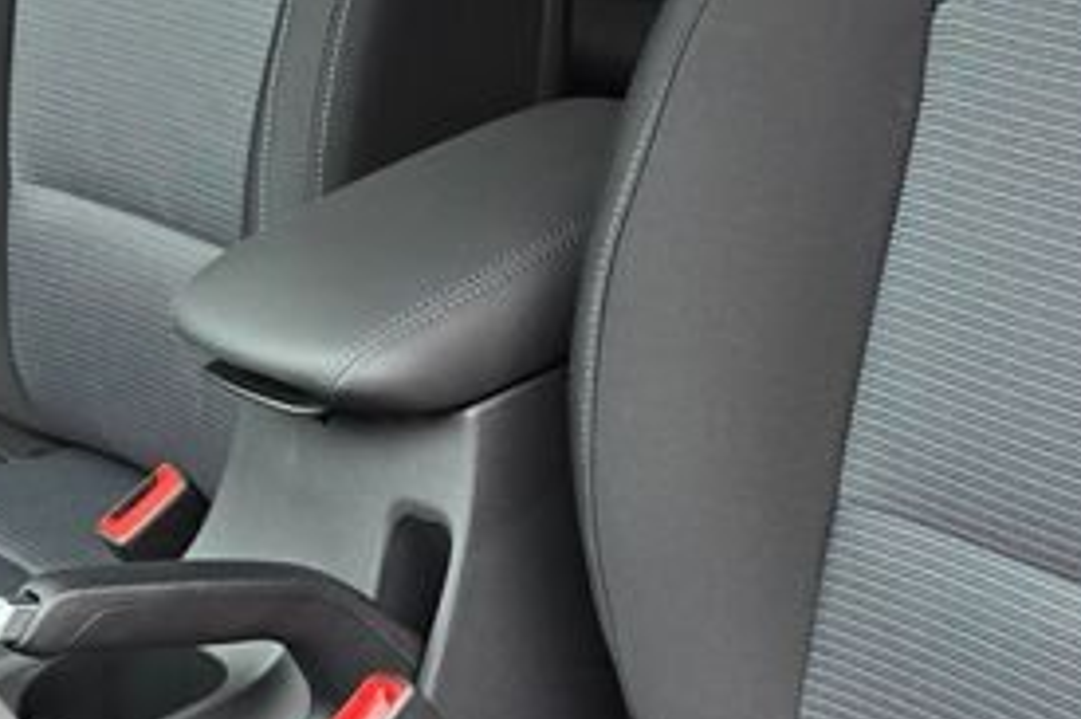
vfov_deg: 15.3
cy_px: 306
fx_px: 2671
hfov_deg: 22.9
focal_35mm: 89
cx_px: 637
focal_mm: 6.3
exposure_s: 1/180
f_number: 1.7
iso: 64
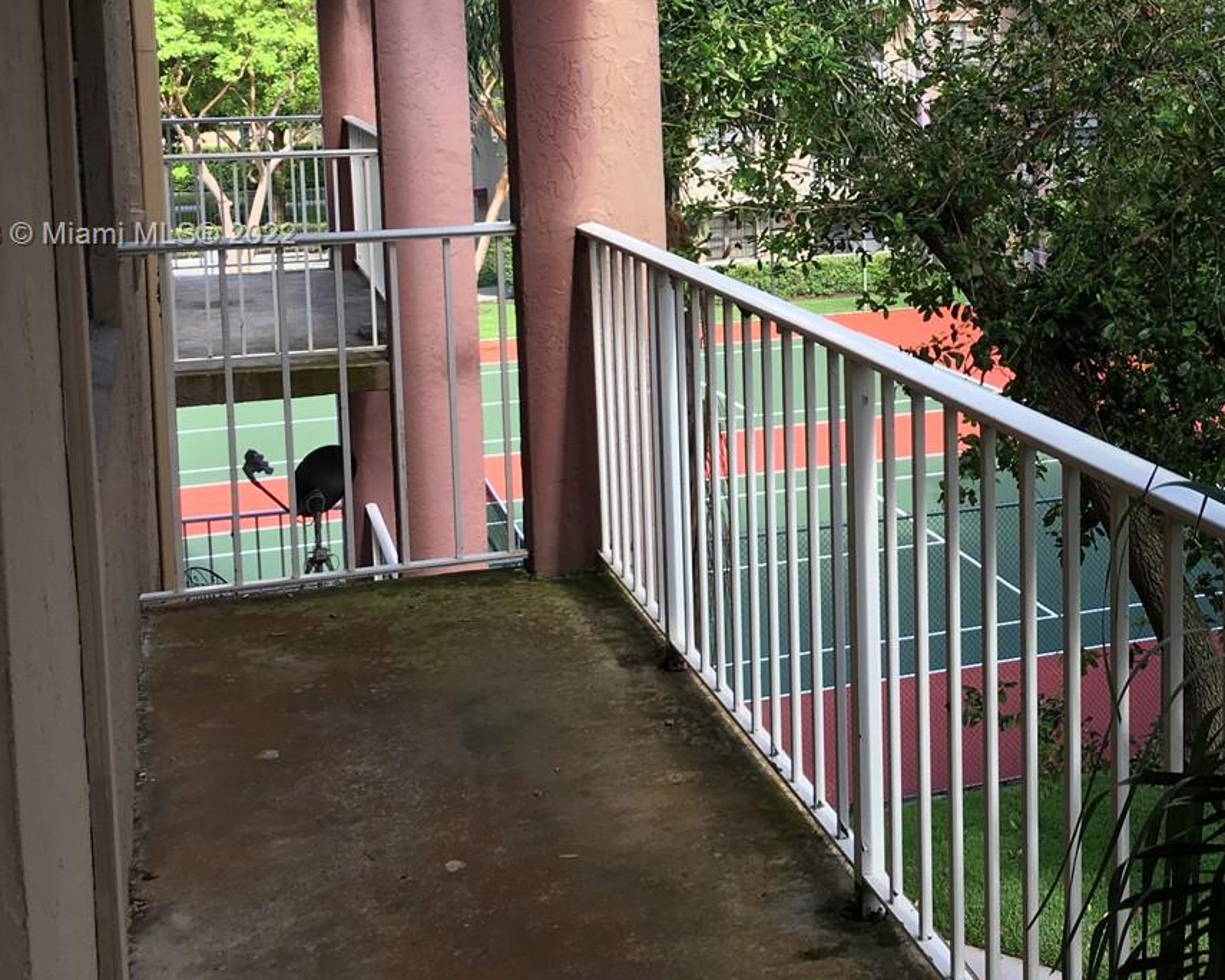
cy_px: 236
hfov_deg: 34.3
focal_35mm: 53
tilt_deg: -6.2
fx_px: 1922
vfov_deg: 28.2
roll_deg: +1.3
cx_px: 984
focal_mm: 4.15
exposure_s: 1/183
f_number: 2.2
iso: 25
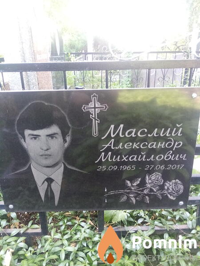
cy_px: 133
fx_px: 200
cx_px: 100
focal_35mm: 26
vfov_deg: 67.3
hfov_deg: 53.1
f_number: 1.8
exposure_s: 1/33.3
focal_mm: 3.62
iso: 195
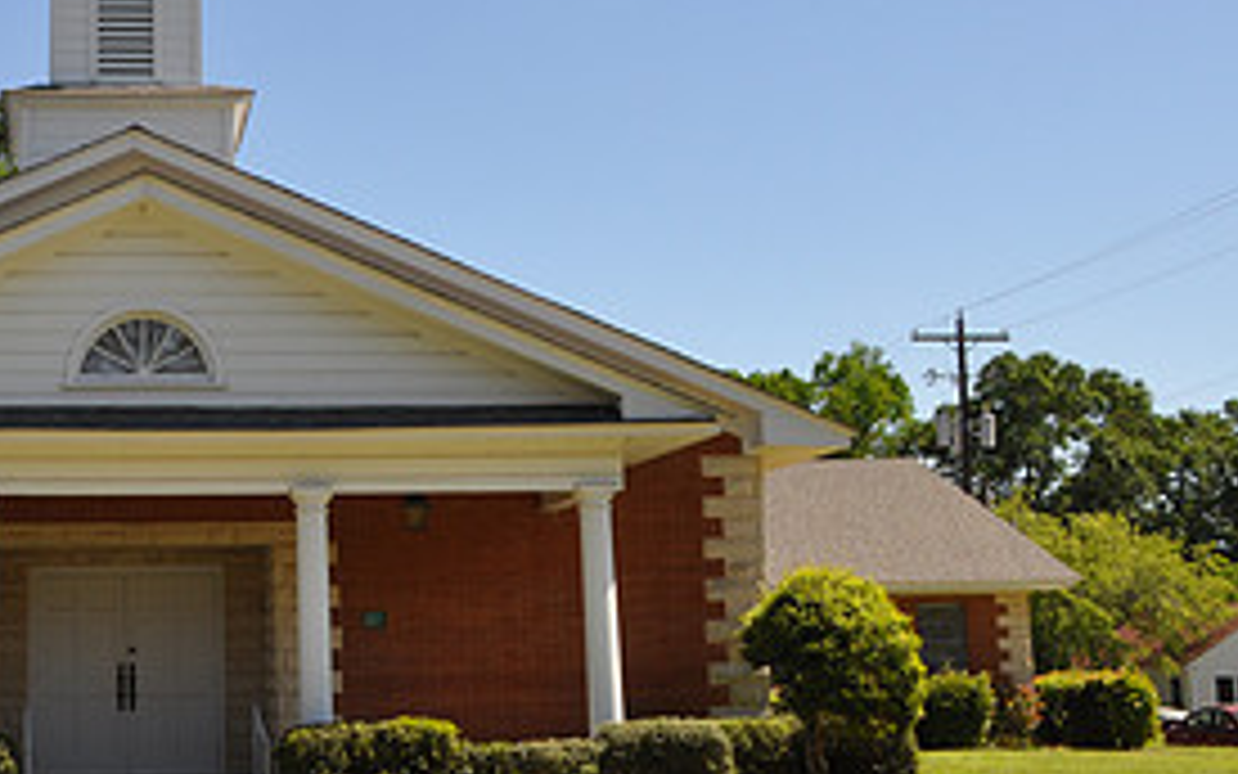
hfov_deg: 33.6
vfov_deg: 22.3
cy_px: 254
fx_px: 1957
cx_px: 171
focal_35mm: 58
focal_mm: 18
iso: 200
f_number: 13
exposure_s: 1/160
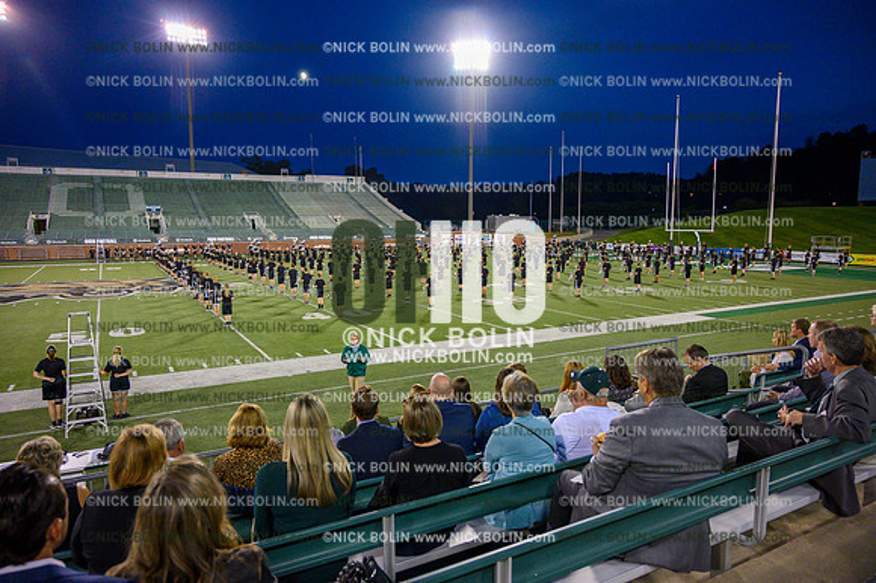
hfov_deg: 73.8
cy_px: 292
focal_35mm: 24
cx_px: 438
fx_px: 584
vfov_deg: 53.1
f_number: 4
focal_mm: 24
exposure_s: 1/1000
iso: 4000
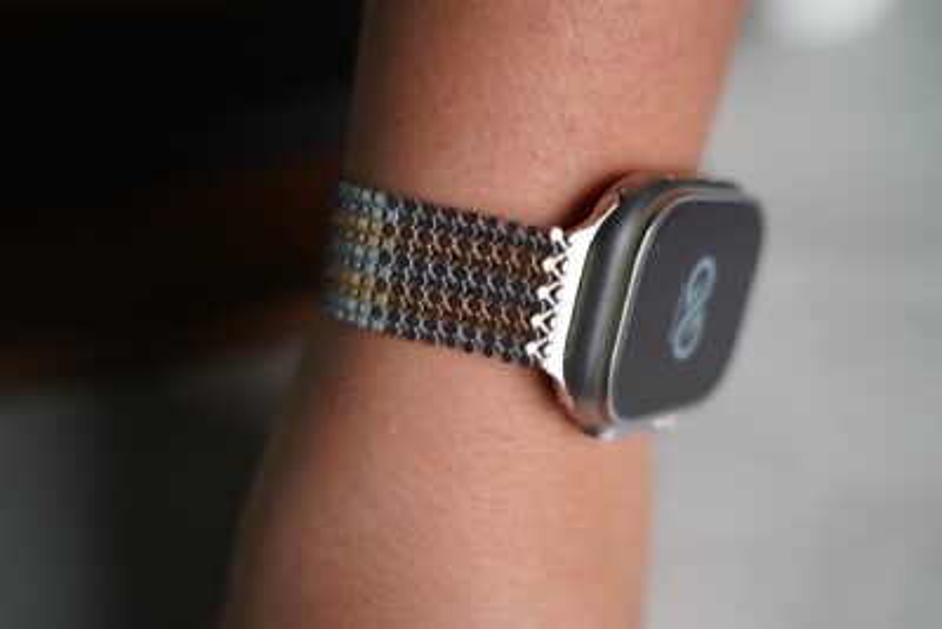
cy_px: 314
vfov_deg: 29.3
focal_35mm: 46
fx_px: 1204
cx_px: 471
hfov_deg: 42.7
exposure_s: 1/60
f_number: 3.2
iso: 640
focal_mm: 46
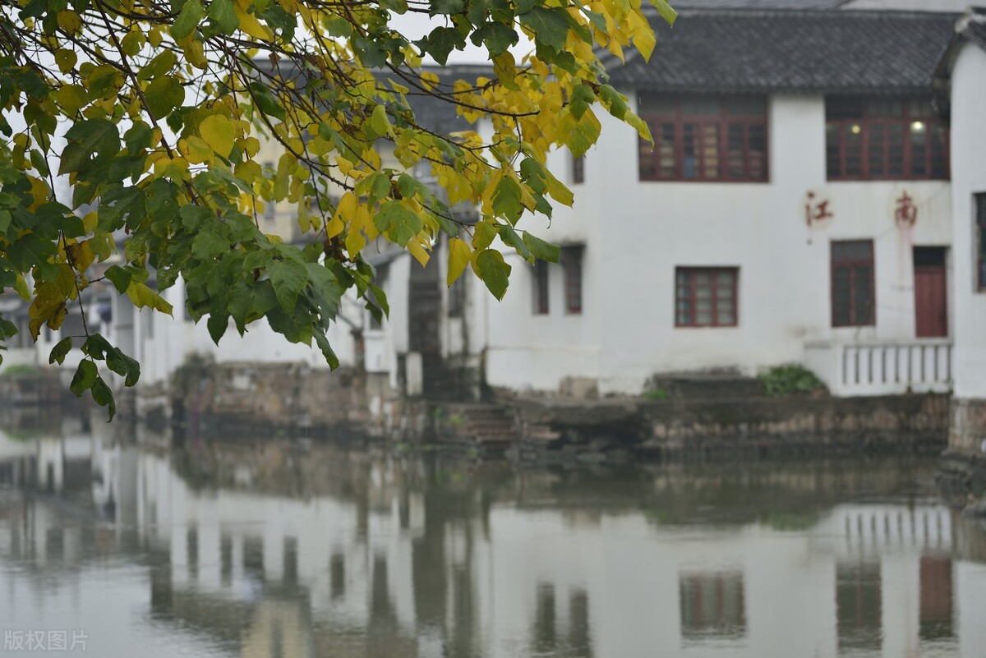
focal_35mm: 105
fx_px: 2877
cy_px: 329
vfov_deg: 13.1
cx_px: 493
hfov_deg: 19.4
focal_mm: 105
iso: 100
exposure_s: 1/100
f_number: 4
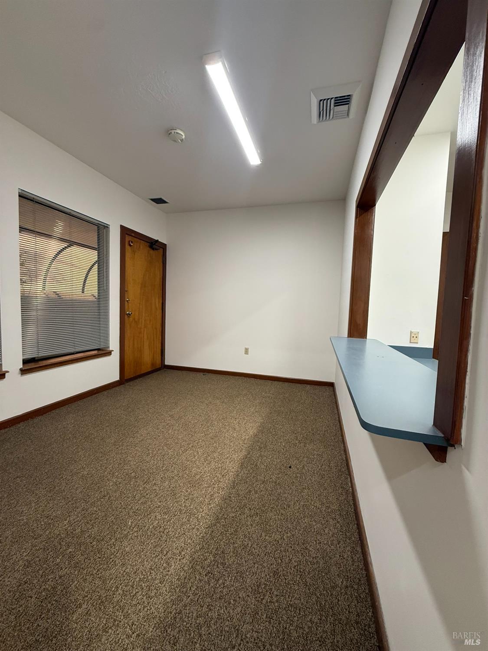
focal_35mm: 14
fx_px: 263
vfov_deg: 102.1
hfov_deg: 85.7
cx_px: 244
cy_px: 326
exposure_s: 1/120
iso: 320
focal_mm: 2.22
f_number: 2.2
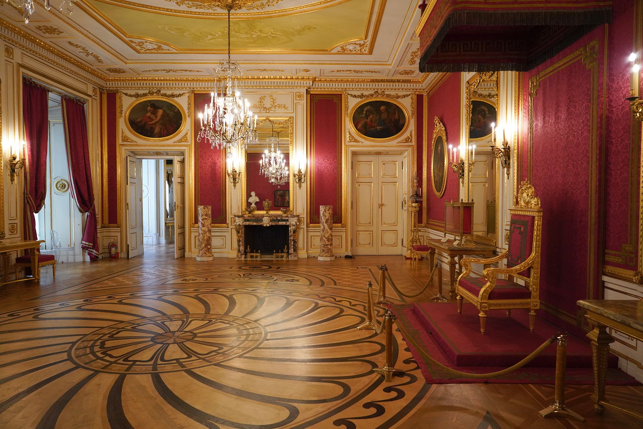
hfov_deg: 73.7
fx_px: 429
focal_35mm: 24
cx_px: 322
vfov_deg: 53.1
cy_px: 214
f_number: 4.5
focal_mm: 24
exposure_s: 1/80
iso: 3200
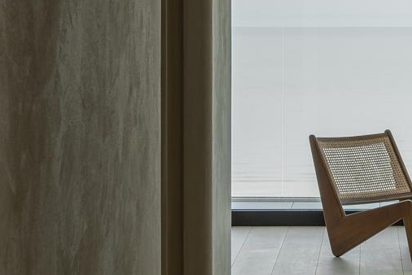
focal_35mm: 138
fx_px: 1579
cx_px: 372
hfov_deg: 14.7
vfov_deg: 9.9
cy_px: 29
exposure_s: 1/20
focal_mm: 35
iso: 100
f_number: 13
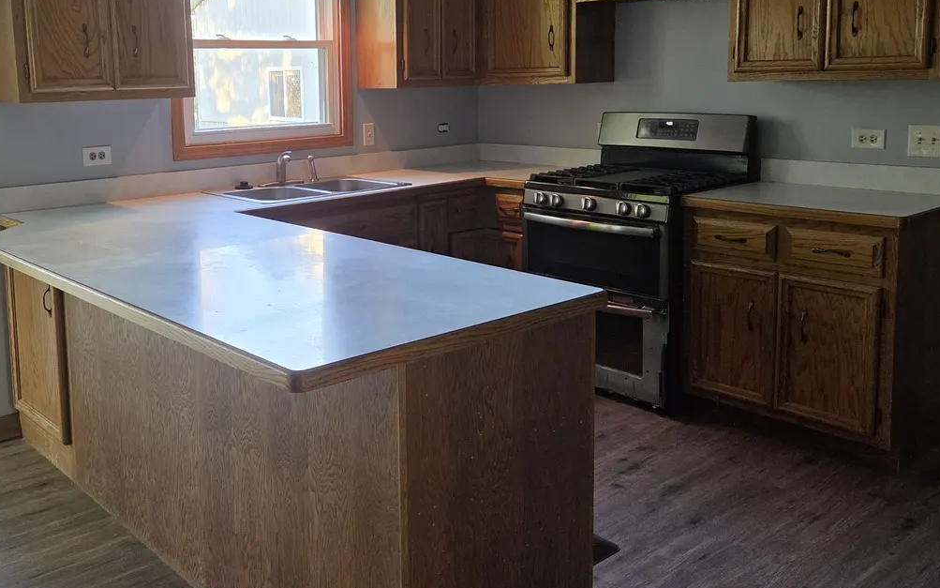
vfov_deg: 36.0
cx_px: 352
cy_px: 201
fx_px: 897
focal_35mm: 35
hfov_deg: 54.7
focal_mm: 5.4
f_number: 1.8
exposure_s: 1/120
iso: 640
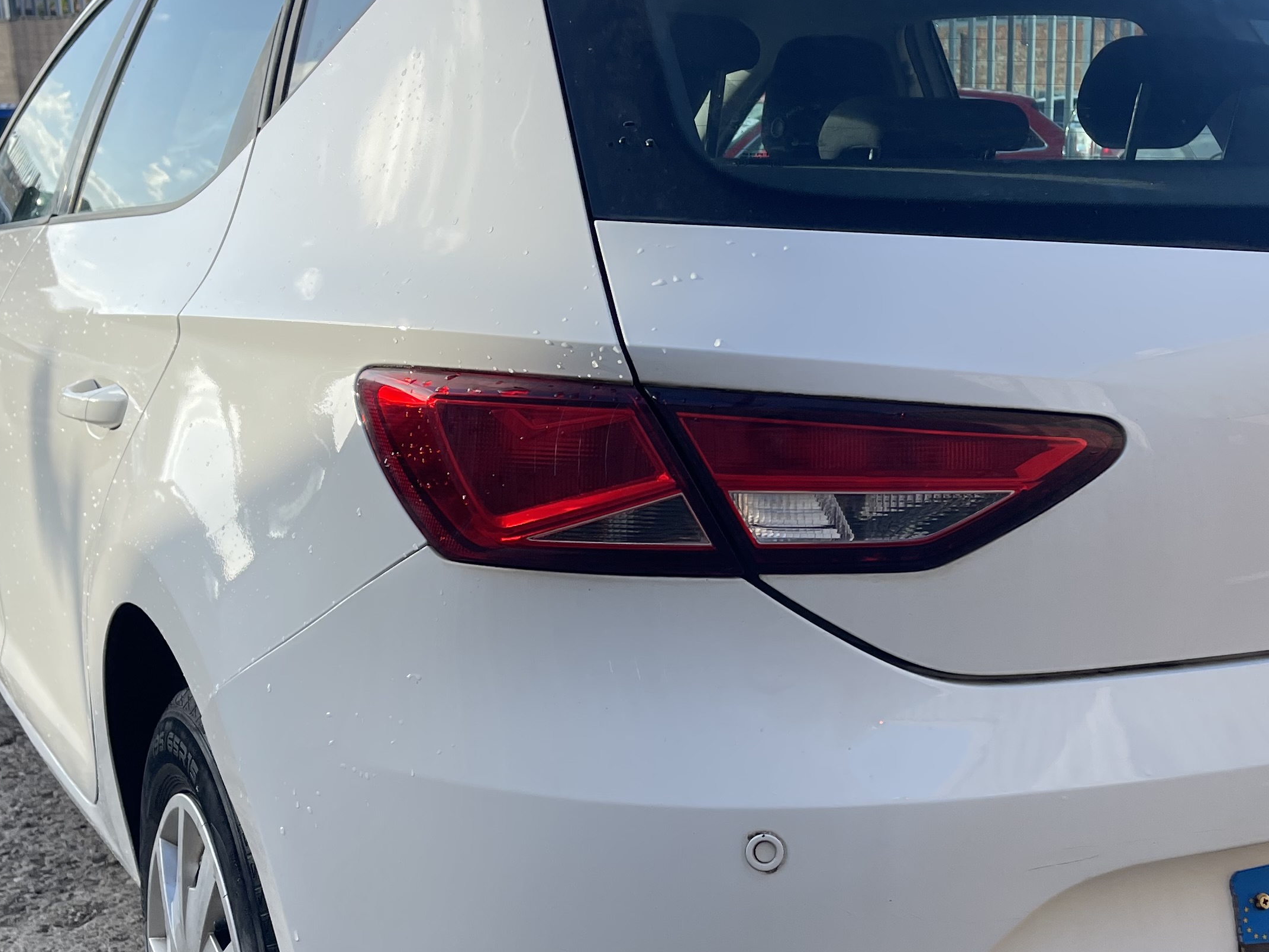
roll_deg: +0.5
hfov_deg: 40.2
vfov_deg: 30.8
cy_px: 584
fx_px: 1723
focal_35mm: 47
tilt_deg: -15.5
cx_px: 767
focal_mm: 5.1
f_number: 1.6
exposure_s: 1/786
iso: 32
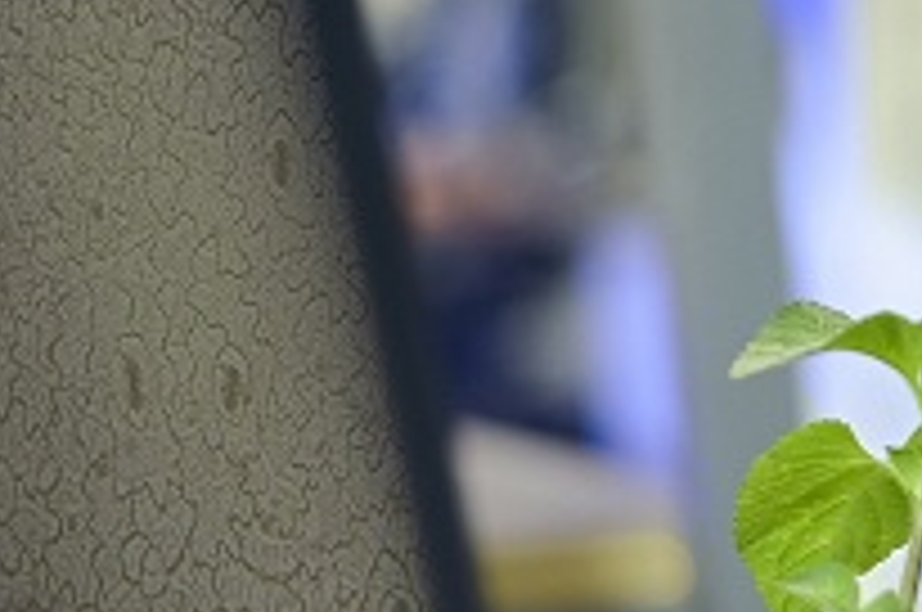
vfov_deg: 3.0
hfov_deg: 4.4
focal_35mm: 461
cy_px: 315
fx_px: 11788
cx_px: 1608
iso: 125
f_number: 1.8
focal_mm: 85
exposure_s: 1/50
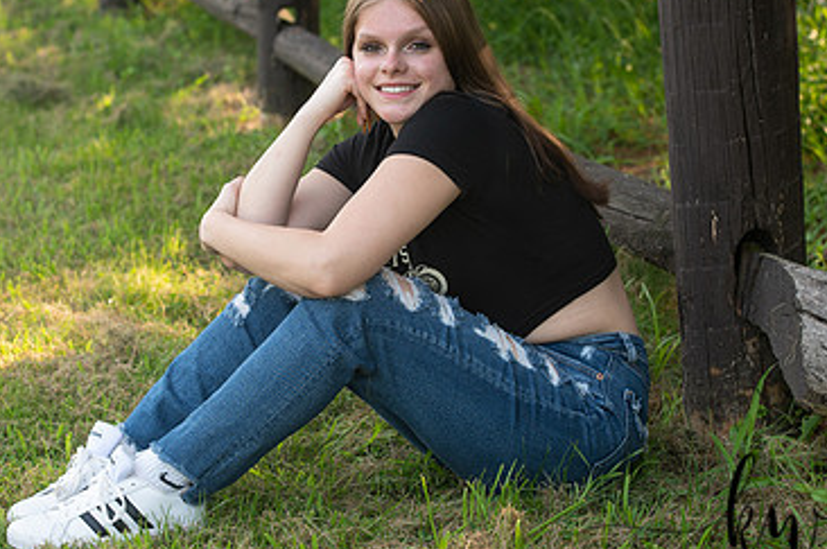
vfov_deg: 12.3
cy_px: 221
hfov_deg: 18.4
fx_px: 2547
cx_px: 330
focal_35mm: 111
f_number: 4.5
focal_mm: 70
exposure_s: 1/200
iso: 400
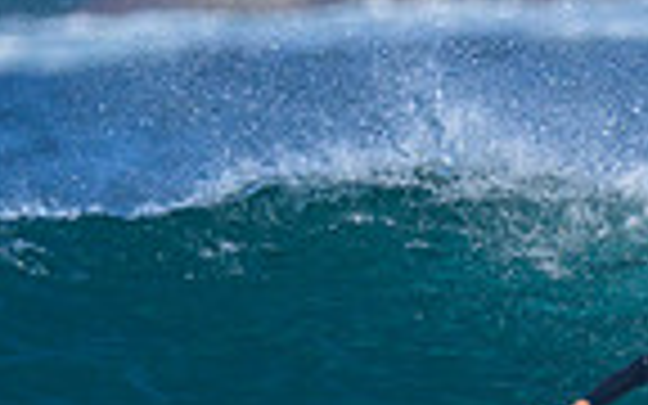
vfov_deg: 0.3
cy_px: 506
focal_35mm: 4503
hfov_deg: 0.5
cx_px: 667
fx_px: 79523
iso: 280
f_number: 6.3
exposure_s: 1/2000
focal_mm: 800
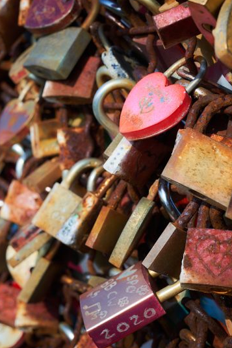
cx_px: 108
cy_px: 164
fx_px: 812
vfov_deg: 24.2
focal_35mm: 84
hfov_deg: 16.2
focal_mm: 50
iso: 100
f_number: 8
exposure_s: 1/200
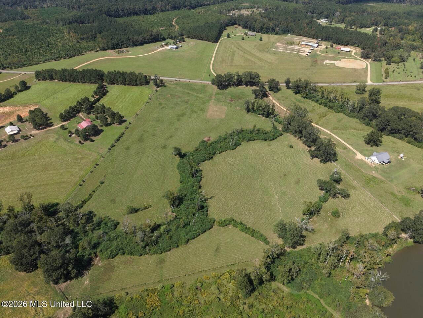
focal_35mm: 24
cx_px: 212
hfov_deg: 71.6
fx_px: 293
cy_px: 159
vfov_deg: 56.8
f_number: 1.8
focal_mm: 8.7
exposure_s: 1/3000
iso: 100
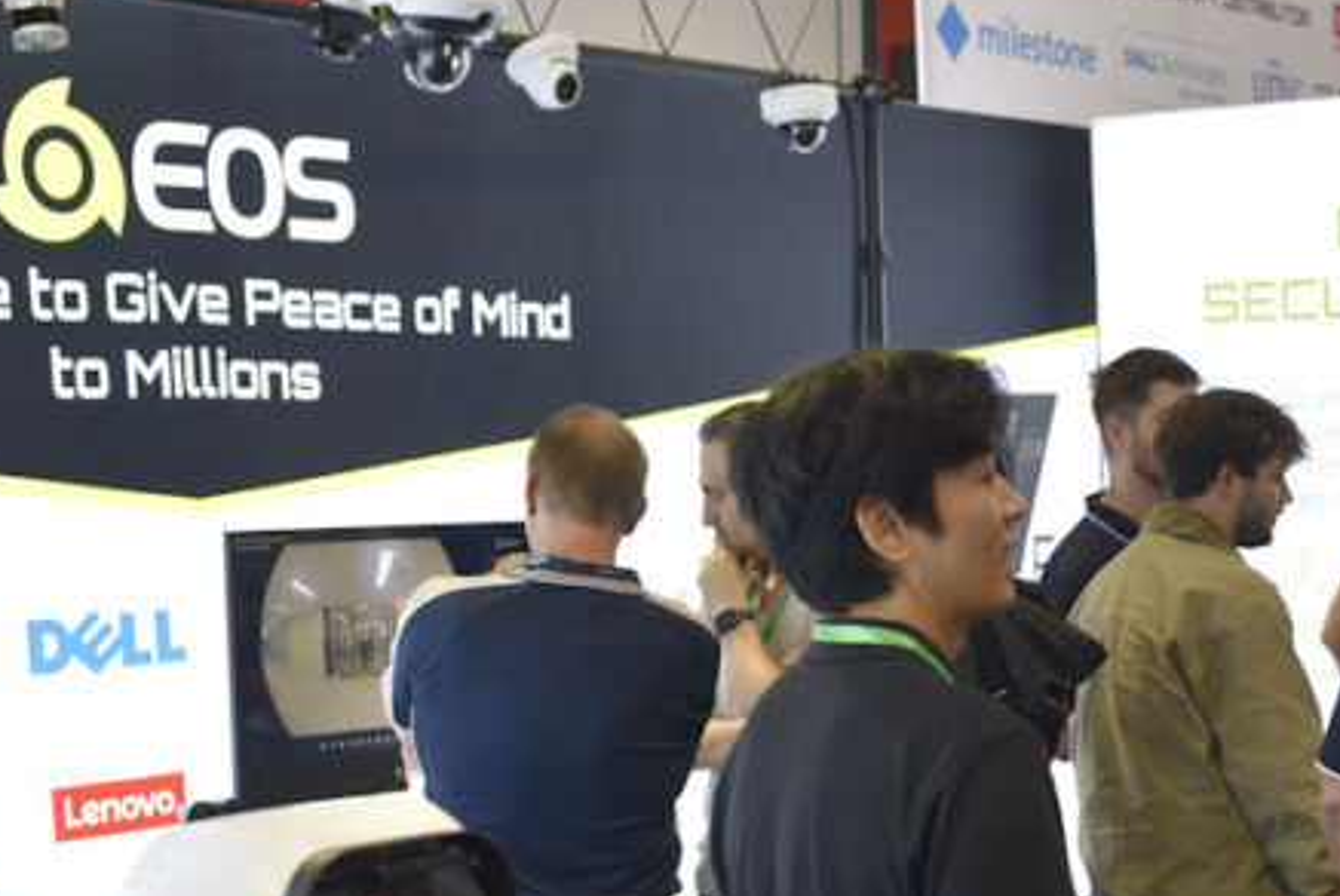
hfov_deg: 24.3
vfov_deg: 16.2
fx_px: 3054
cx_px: 1079
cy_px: 1006
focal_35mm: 82
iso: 800
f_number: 4
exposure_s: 1/60
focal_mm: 35
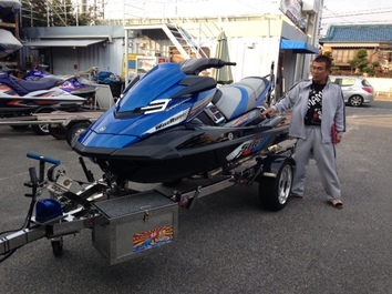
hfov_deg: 55.4
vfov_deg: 42.9
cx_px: 196
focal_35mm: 33
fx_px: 373
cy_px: 147
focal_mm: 4.12
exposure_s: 1/317
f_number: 2.4
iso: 50
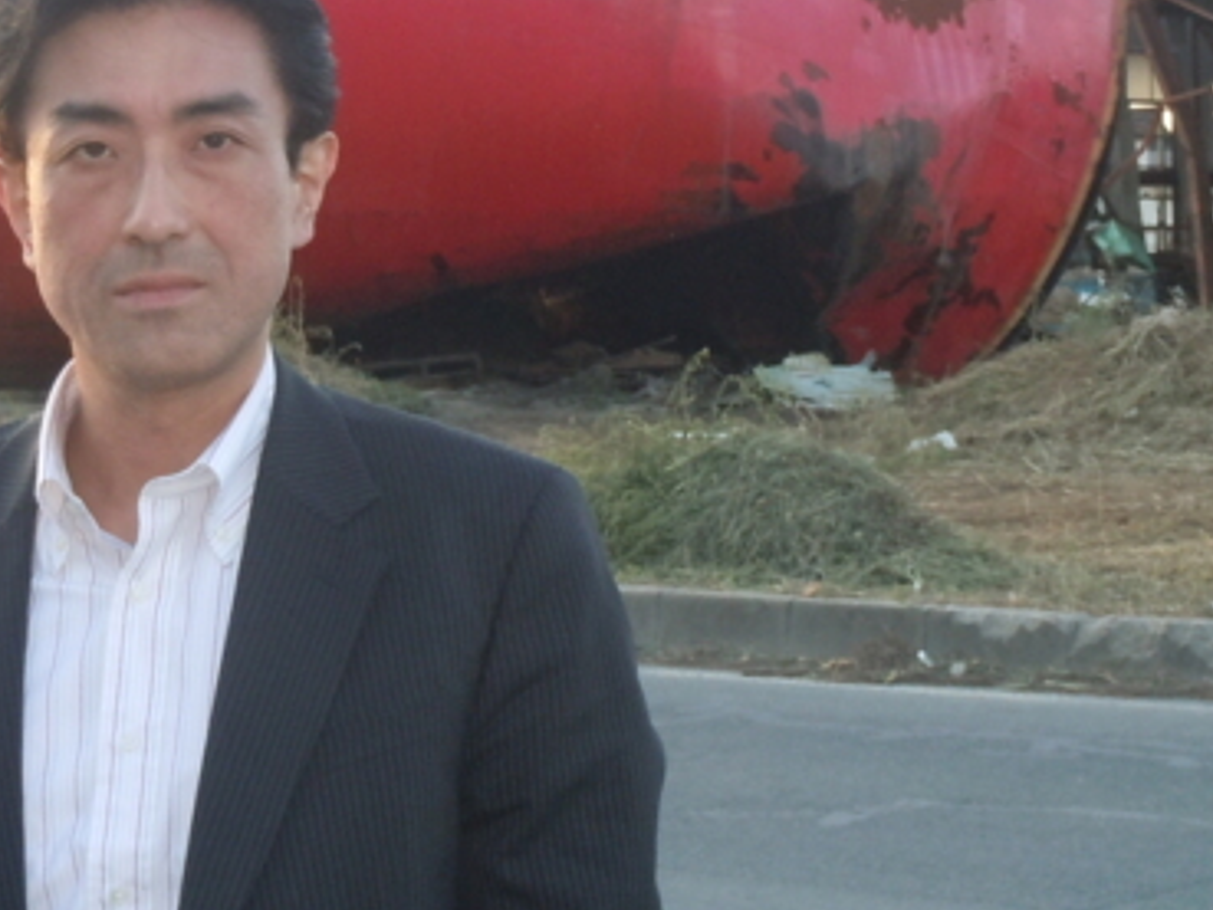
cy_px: 184
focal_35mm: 117
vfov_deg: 12.6
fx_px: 4101
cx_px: 467
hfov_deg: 16.8
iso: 250
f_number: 4.9
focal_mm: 9.6
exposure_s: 1/80
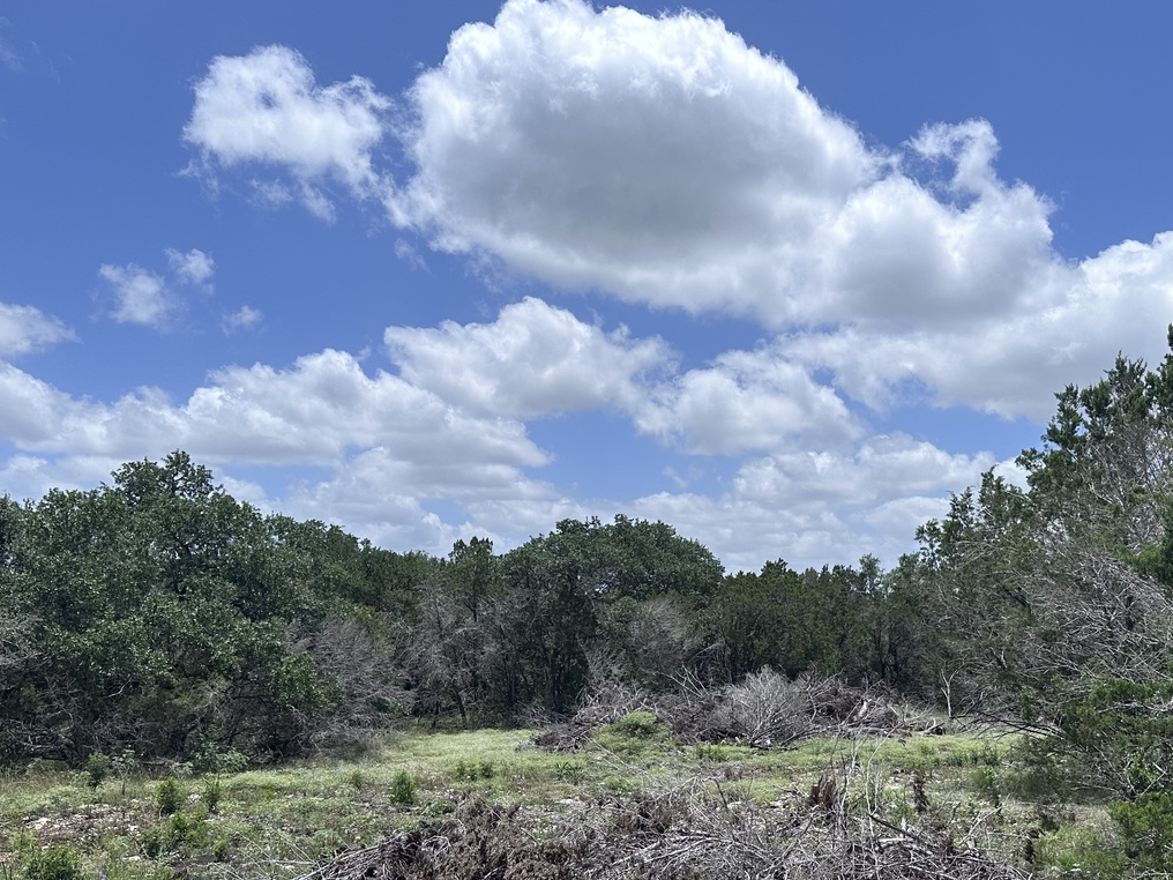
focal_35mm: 34
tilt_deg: +2.4
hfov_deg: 53.7
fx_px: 1152
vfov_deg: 41.4
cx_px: 688
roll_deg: -0.3
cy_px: 568
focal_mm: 6.86
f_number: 1.78
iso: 80
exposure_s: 1/7576
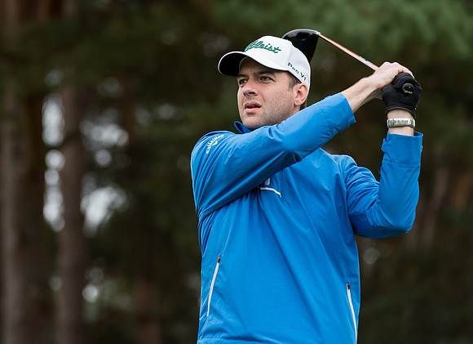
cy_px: 133
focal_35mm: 260
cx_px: 218
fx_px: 3508
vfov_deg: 5.6
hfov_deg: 7.7
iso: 1000
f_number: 4
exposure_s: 1/1000
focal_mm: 200
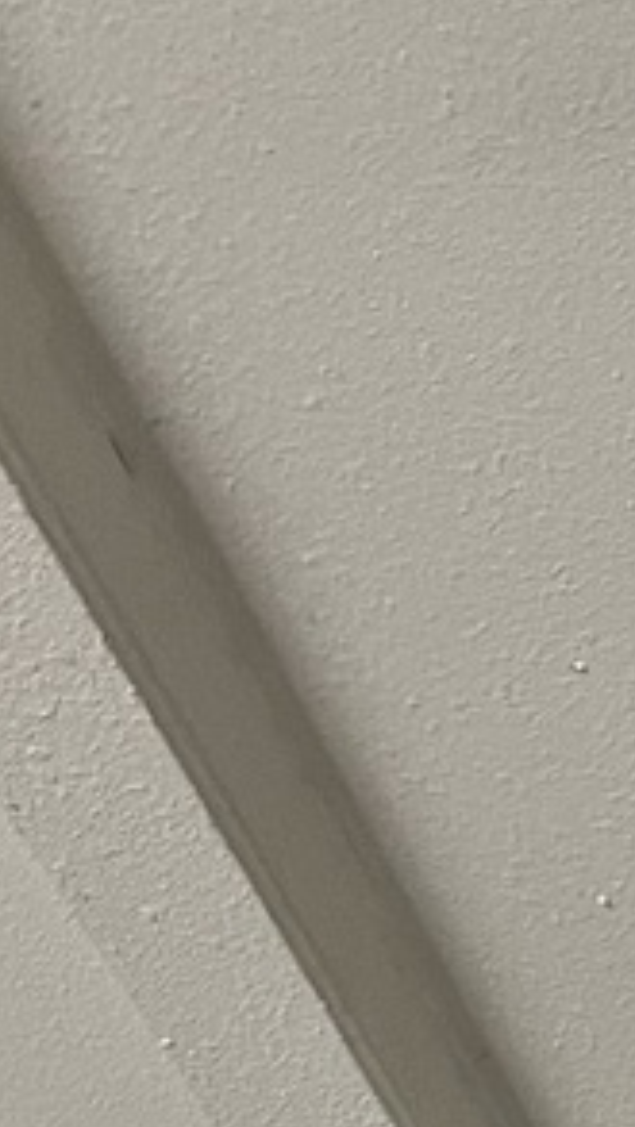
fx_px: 4157
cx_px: 1232
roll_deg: -2.2
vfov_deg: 12.8
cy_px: 2473
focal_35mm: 139
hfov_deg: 8.3
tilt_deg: +10.2
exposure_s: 1/60
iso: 250
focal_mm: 5.7
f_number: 1.5
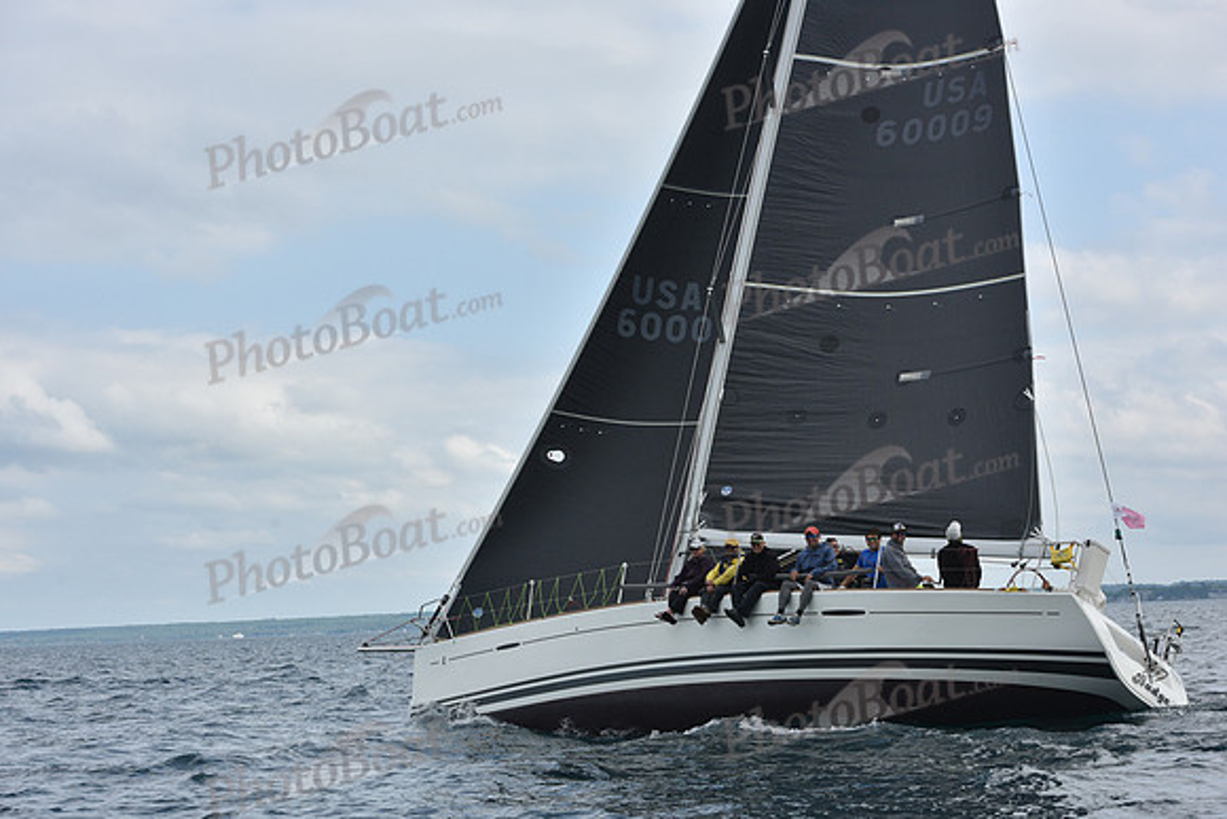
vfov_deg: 19.5
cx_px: 614
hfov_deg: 28.8
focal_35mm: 70
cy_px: 410
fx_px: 2386
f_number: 9
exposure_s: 1/800
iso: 400
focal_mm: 70
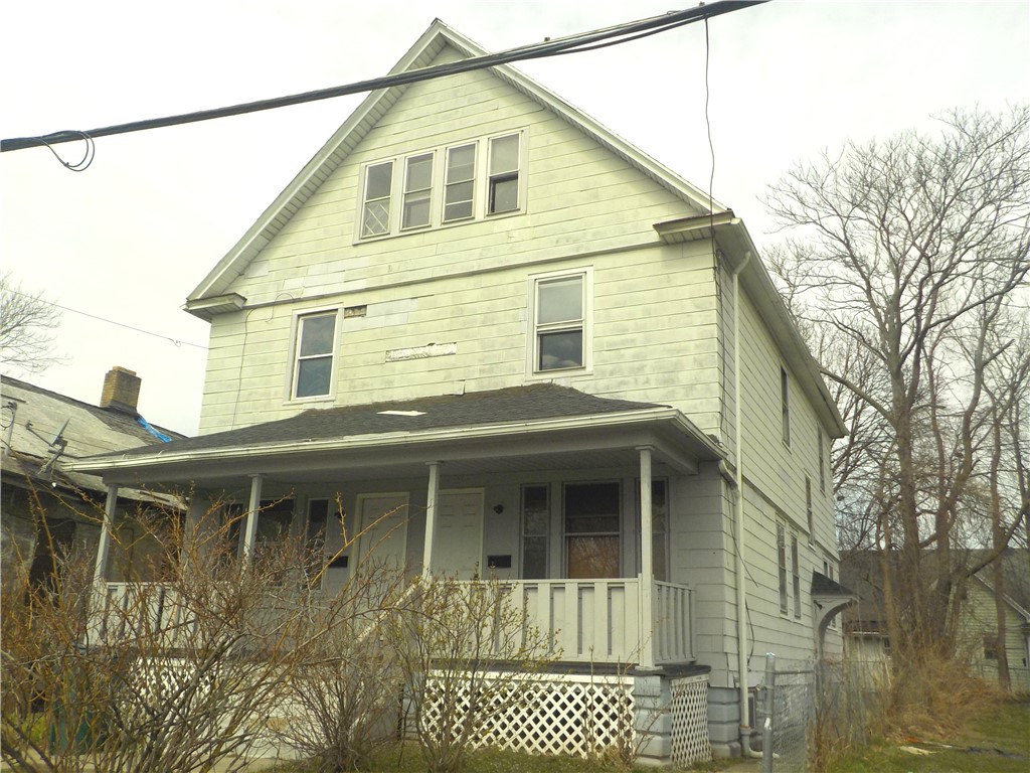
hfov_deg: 60.0
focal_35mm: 30
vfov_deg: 46.8
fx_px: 893
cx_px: 515
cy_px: 386
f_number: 6.6
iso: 125
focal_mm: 4.1
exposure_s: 1/640
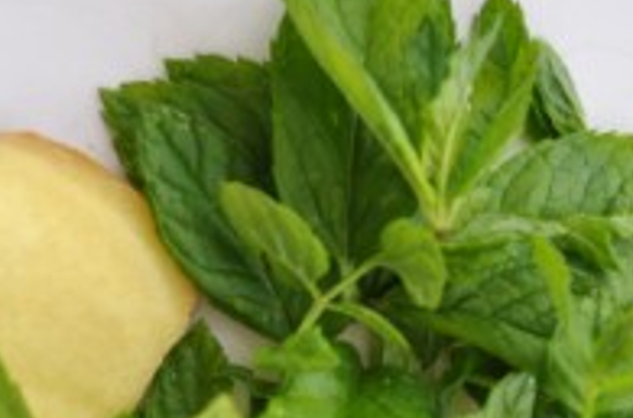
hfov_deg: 26.7
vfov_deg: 17.5
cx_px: 286
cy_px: 415
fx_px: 1333
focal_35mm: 76
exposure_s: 1/125
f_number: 5.6
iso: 250
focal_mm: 22
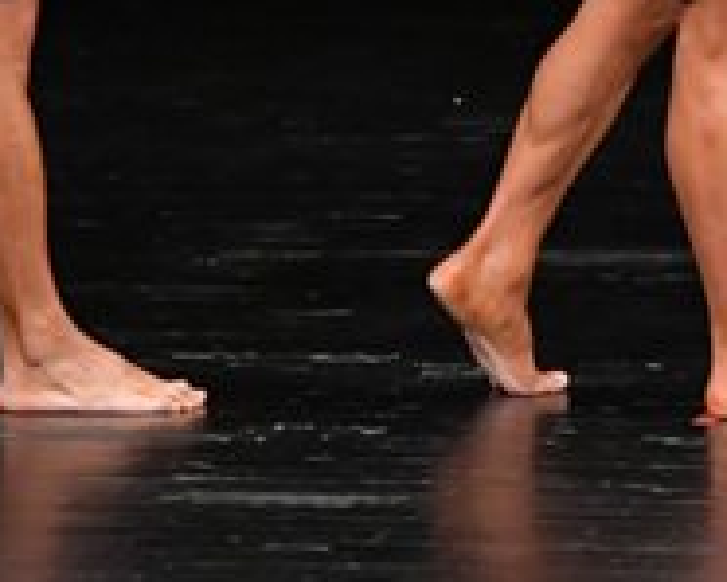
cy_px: -312
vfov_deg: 1.8
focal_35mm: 880
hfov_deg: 2.2
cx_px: 530
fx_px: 18944
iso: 3200
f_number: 5.6
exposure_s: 1/400
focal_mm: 150
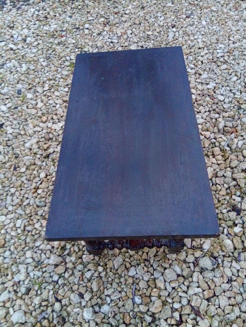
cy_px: 164
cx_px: 123
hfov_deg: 51.5
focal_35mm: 27
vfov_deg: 65.2
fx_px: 255
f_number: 1.8
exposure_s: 1/20
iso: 843
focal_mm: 3.84
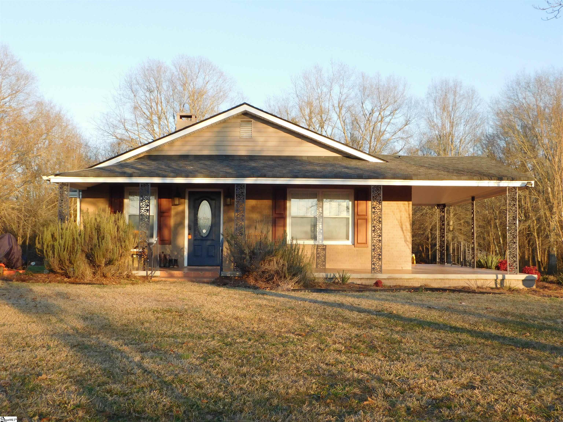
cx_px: 282
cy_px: 211
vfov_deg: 36.0
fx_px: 651
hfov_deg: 46.8
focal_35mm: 40
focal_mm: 7.1
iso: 125
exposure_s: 1/250
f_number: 3.6
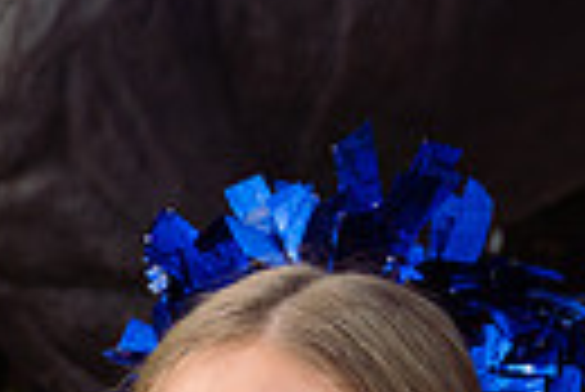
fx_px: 1968
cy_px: 978
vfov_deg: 9.8
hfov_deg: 16.9
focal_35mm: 121
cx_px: 180
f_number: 7.1
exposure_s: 1/250
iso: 125
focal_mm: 35
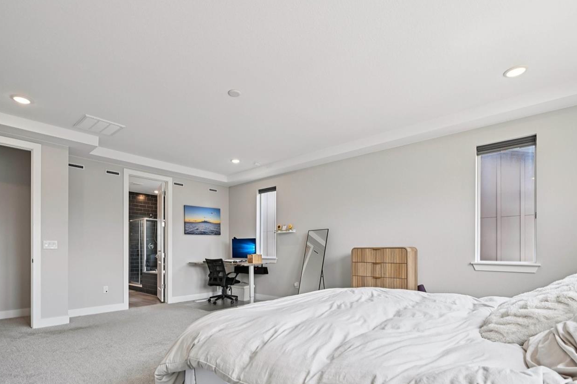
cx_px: 269
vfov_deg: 66.2
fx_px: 288
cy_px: 244
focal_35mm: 18
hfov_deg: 89.9
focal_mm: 14
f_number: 10
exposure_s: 1/15
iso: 140
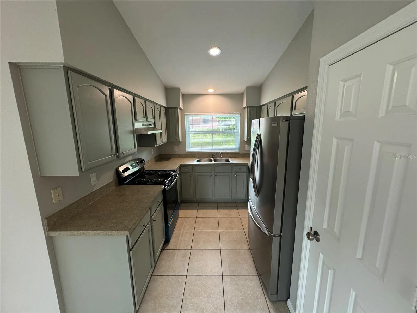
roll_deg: +0.0
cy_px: 156
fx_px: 169
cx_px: 208
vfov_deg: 85.7
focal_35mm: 14
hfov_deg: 102.1
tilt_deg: -10.5
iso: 200
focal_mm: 2.22
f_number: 2.2
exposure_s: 1/63
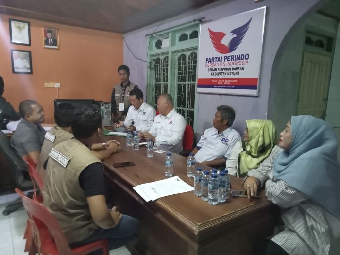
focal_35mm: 28
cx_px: 170
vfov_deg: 49.7
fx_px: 275
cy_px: 128
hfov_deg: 63.4
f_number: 2.2
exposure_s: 1/25
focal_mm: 3.46
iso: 1996
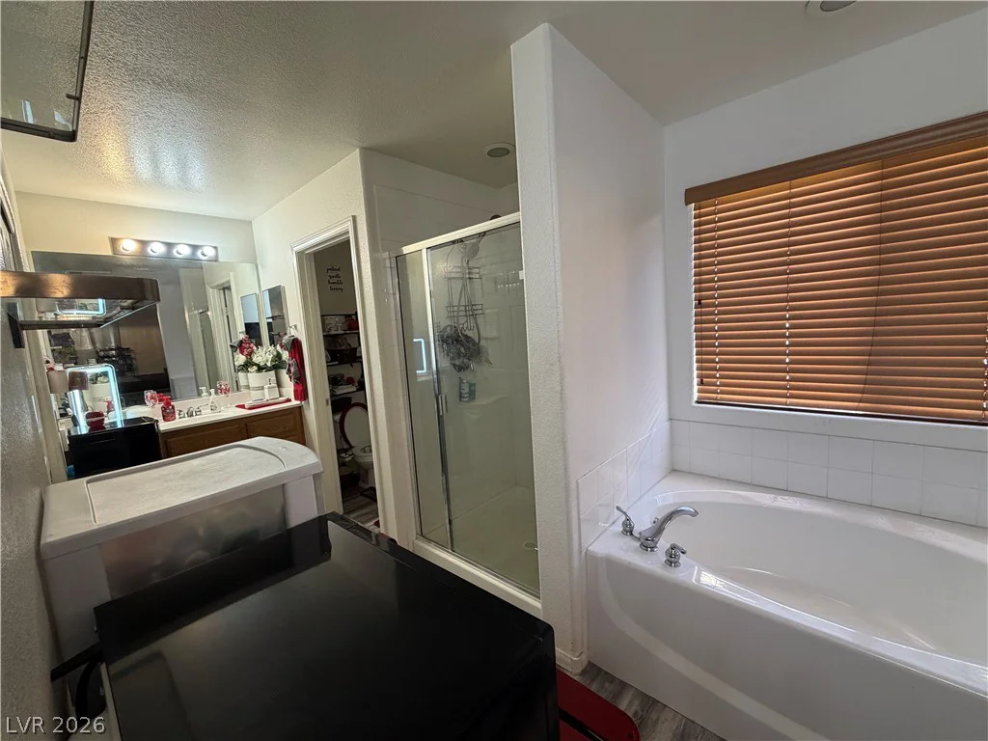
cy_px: 370
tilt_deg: -5.9
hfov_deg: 102.1
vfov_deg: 85.7
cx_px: 494
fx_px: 400
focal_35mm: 14
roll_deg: +4.0
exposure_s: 1/120
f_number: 2.2
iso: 250
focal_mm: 2.22
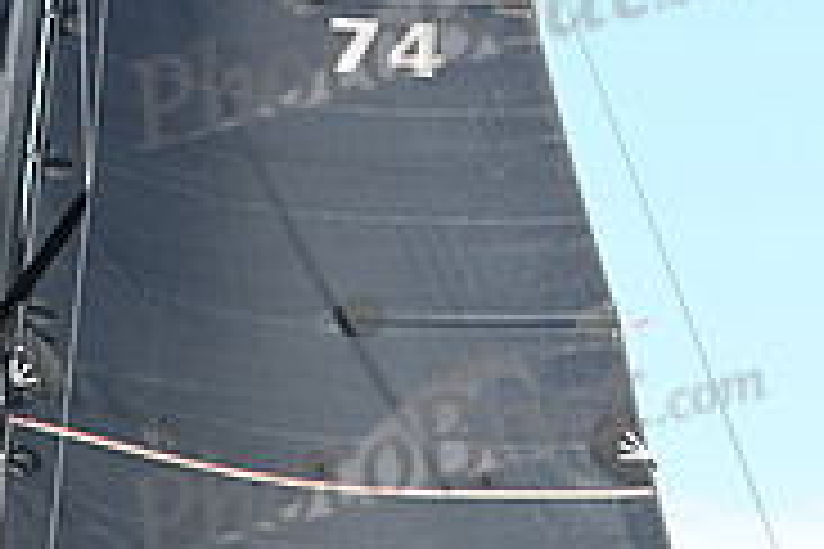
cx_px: -99
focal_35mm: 253
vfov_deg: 5.4
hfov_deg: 8.1
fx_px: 5790
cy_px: 745
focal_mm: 80
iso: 320
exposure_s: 1/1000
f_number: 5
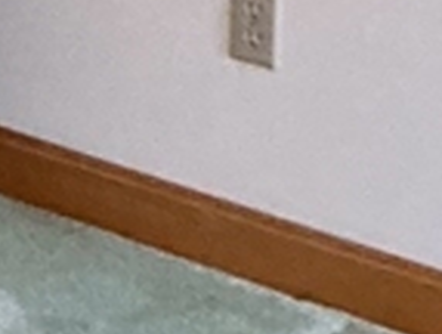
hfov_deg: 8.7
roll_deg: +0.2
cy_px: -464
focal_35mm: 200
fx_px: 2560
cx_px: -742
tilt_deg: -7.3
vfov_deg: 7.0
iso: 250
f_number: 1.8
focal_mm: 3
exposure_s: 1/60
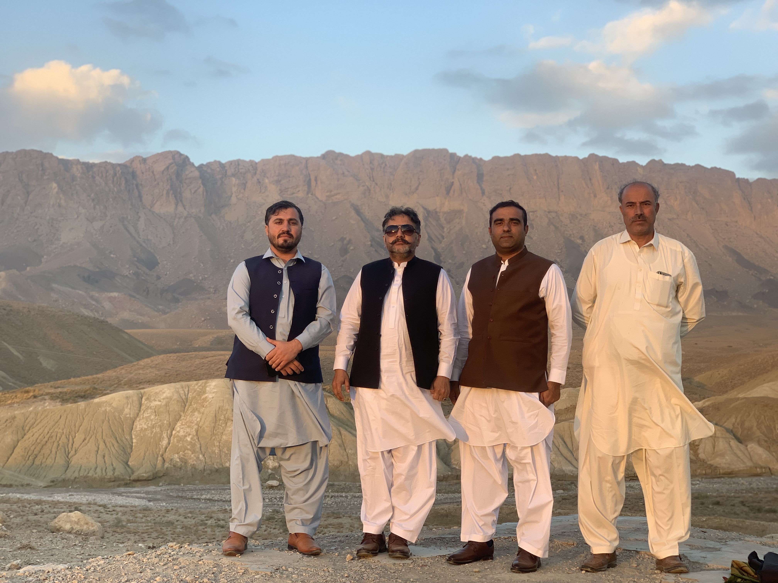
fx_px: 1169
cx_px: 389
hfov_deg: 36.8
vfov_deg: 28.0
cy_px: 292
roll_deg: -3.1
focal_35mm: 52
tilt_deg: +3.7
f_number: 2.4
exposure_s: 1/122
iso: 25
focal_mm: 6
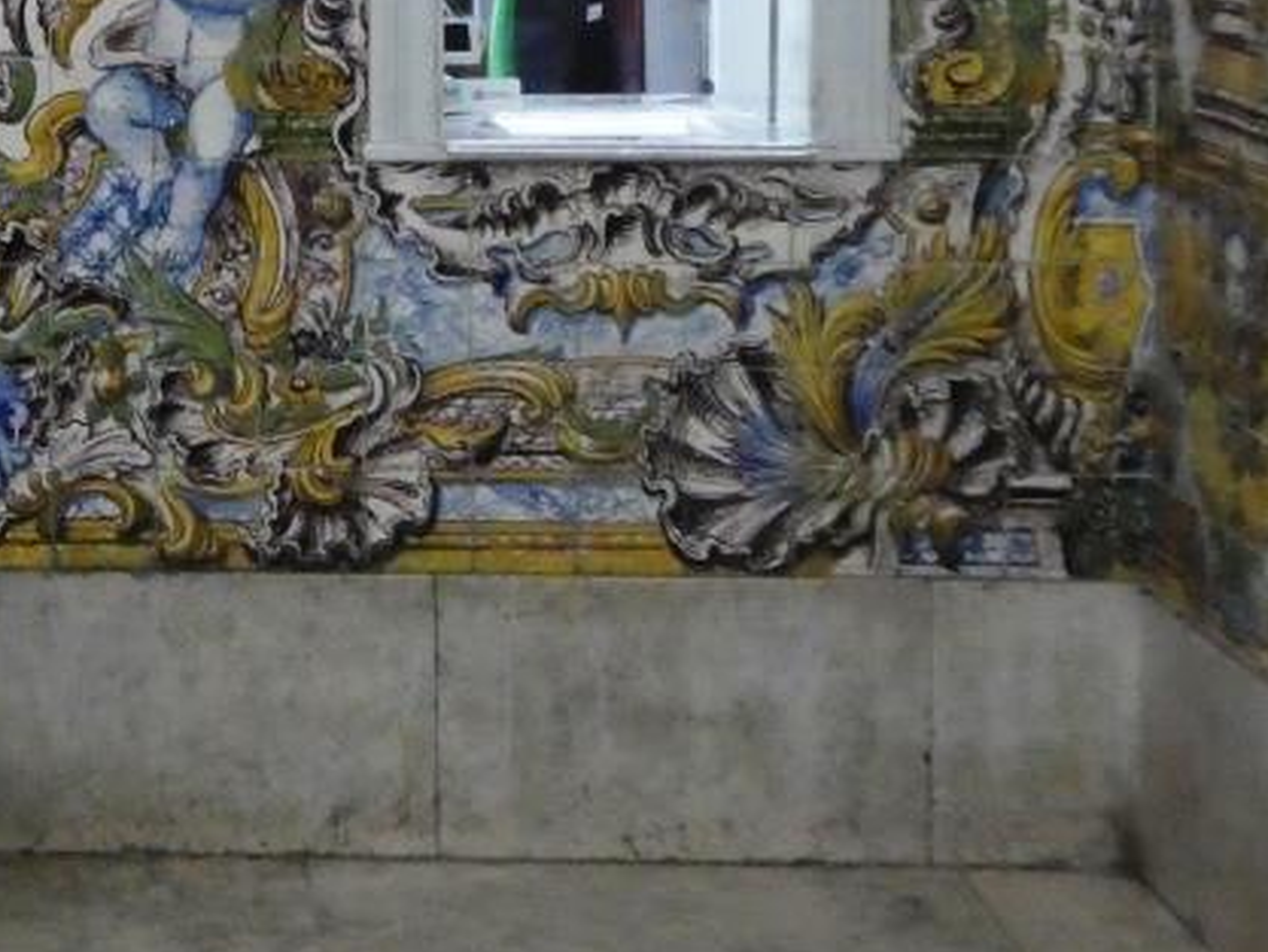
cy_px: -82
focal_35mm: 86
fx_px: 3151
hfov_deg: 21.4
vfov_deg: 16.7
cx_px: -185
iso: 1600
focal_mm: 6.3
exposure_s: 1/40
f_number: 3.7
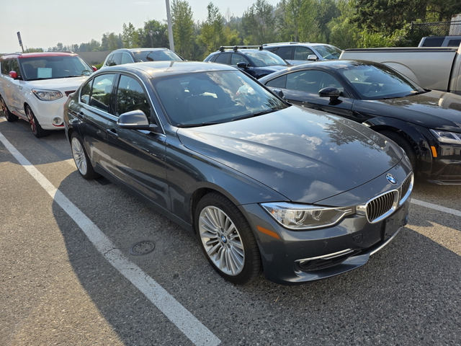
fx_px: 306
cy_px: 173
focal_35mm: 23
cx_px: 230
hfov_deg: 73.9
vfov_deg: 58.9
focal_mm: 6.3
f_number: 1.7
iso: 80
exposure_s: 1/7061
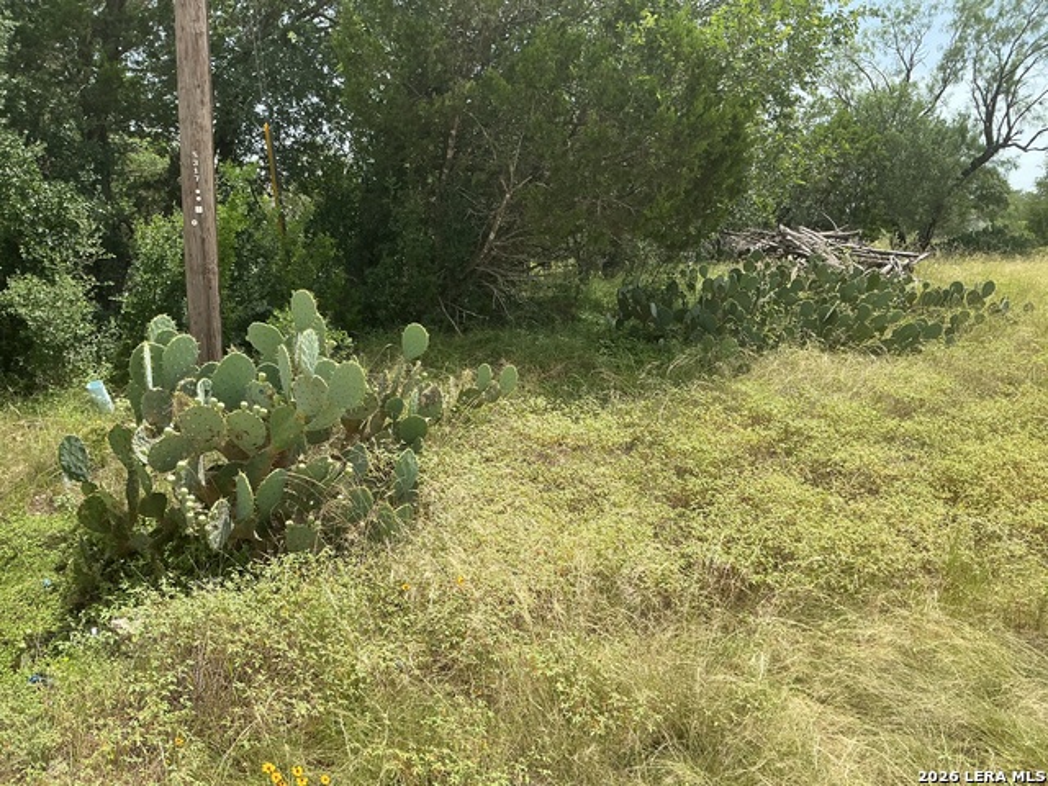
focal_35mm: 29
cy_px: 393
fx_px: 878
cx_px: 524
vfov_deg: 48.2
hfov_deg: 61.7
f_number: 1.8
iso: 25
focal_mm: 3
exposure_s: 1/1195
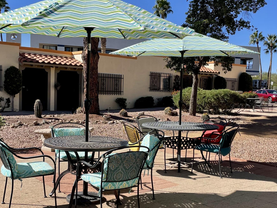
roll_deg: -2.3
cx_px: 139
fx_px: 360
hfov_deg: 42.1
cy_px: 129
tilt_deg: -5.0
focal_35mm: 45
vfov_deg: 32.0
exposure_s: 1/2882
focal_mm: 4.2
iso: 32
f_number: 1.6
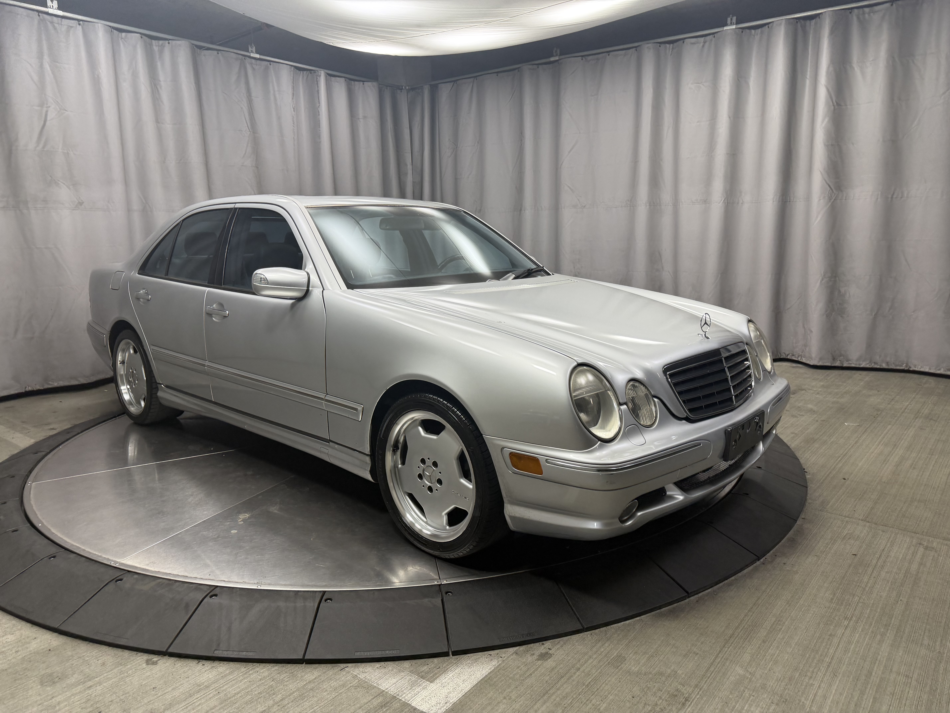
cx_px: 475
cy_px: 356
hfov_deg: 71.6
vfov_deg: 56.8
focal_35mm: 24
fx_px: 659
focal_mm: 6.76
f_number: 1.78
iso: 160
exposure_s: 1/164
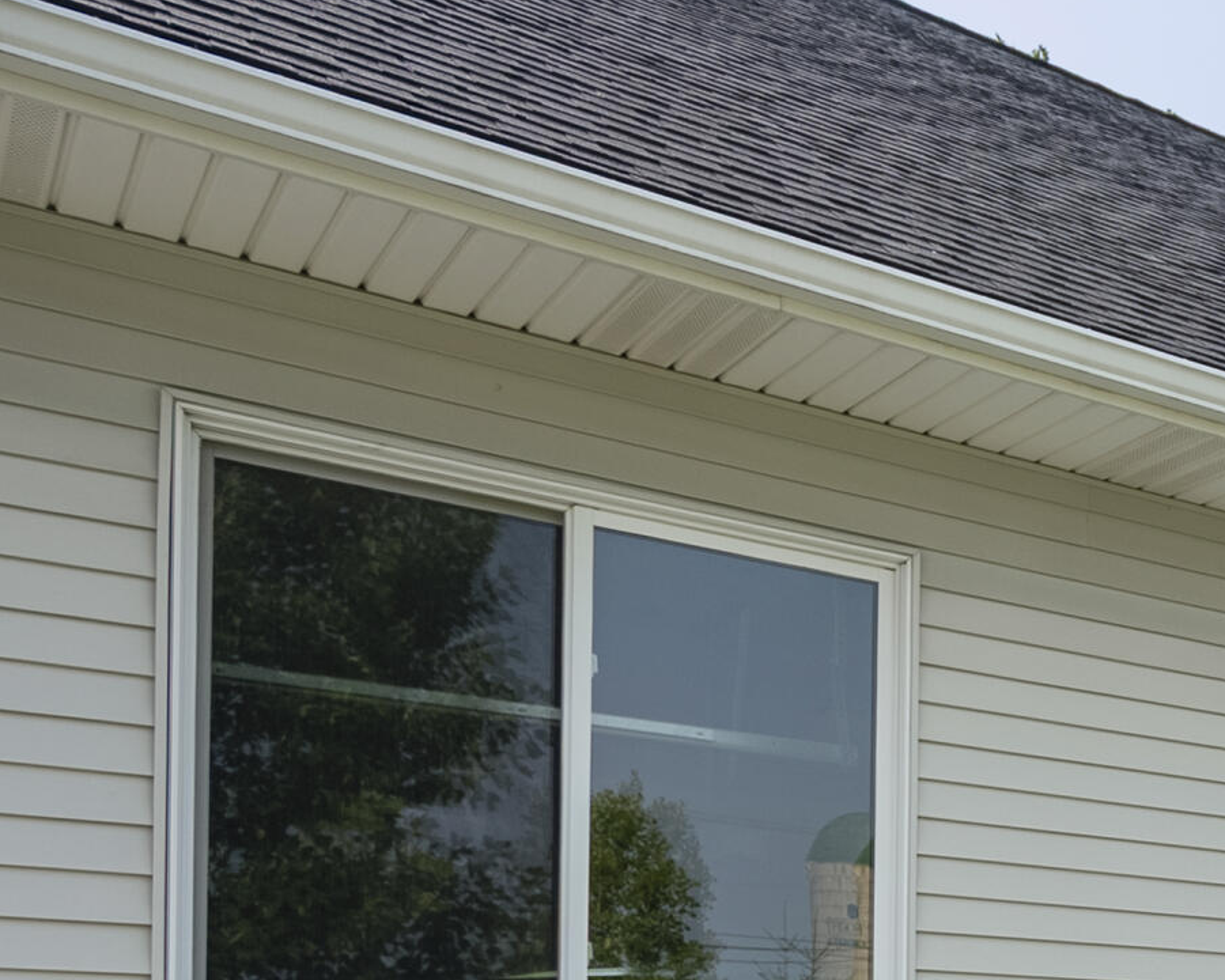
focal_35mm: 50
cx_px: 1690
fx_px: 1813
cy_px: 1092
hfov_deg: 28.6
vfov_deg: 27.5
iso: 100
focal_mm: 16
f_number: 4
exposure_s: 1/640
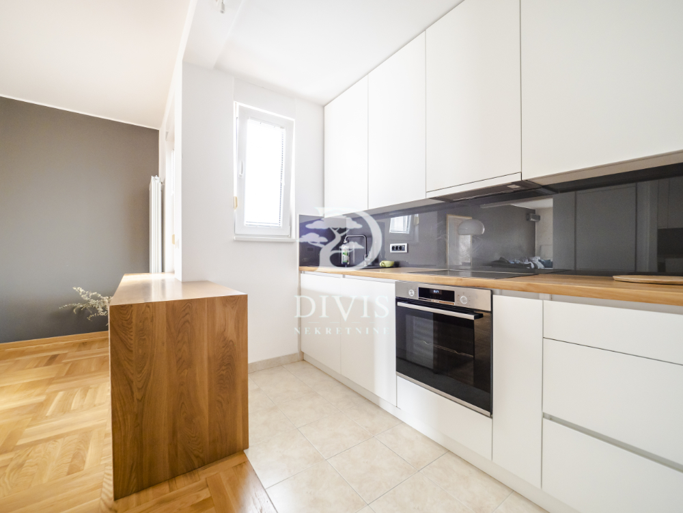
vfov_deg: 85.7
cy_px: 256
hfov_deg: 102.1
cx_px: 342
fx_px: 276
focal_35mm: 14
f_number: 4
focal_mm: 7
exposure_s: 1/20
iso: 400
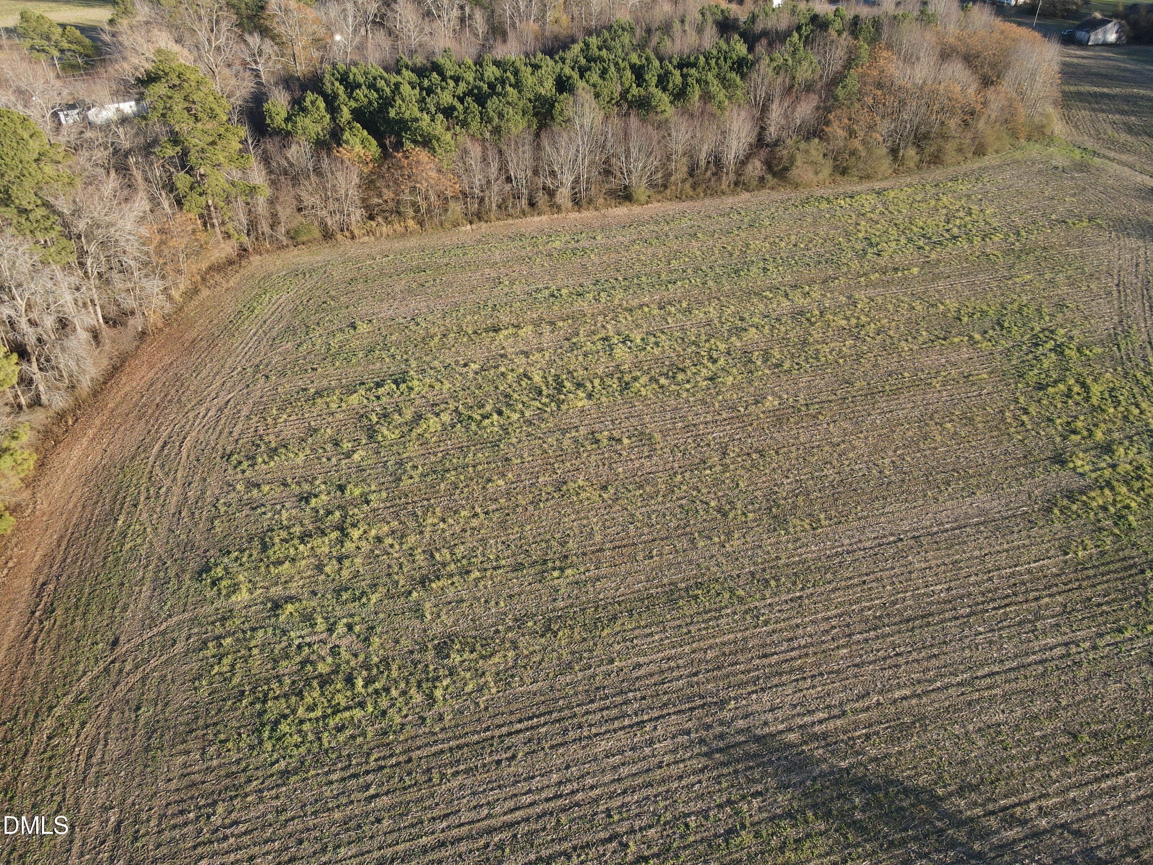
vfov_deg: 56.8
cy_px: 432
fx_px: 799
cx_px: 576
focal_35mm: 24
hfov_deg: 71.6
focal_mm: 4.5
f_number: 2.8
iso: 100
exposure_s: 1/160
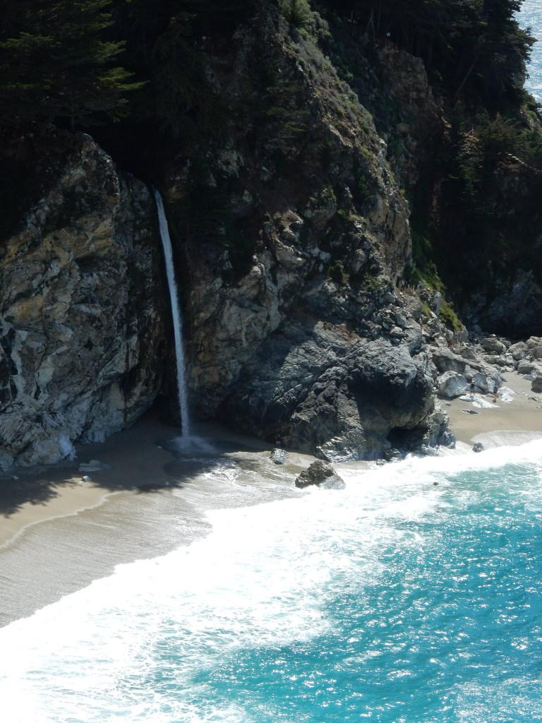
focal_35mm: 117
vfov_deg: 16.8
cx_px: 271
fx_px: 2443
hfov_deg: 12.7
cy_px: 362
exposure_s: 1/640
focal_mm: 20.9
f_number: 5.6
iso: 125
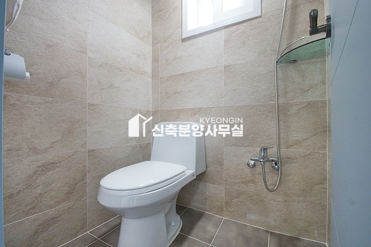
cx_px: 186
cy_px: 124
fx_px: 170
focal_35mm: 16
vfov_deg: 72.0
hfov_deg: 95.0
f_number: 9
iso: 800
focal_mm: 11
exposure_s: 1/13
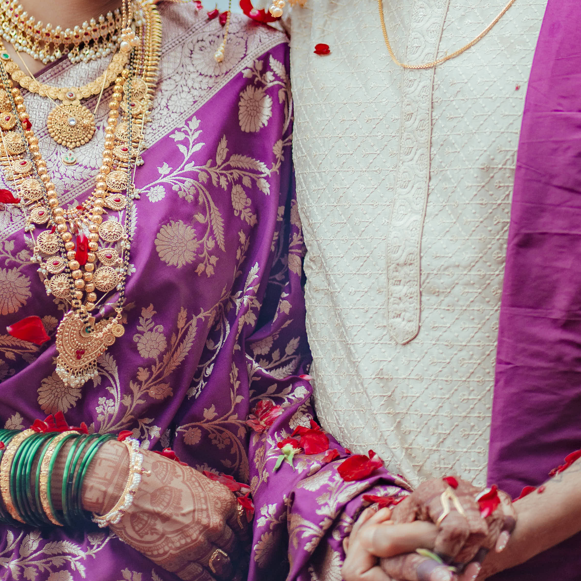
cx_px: 260
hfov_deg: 8.2
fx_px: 4045
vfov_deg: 8.2
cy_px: 31
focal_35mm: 213
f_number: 1.6
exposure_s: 1/1000
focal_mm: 85
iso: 100
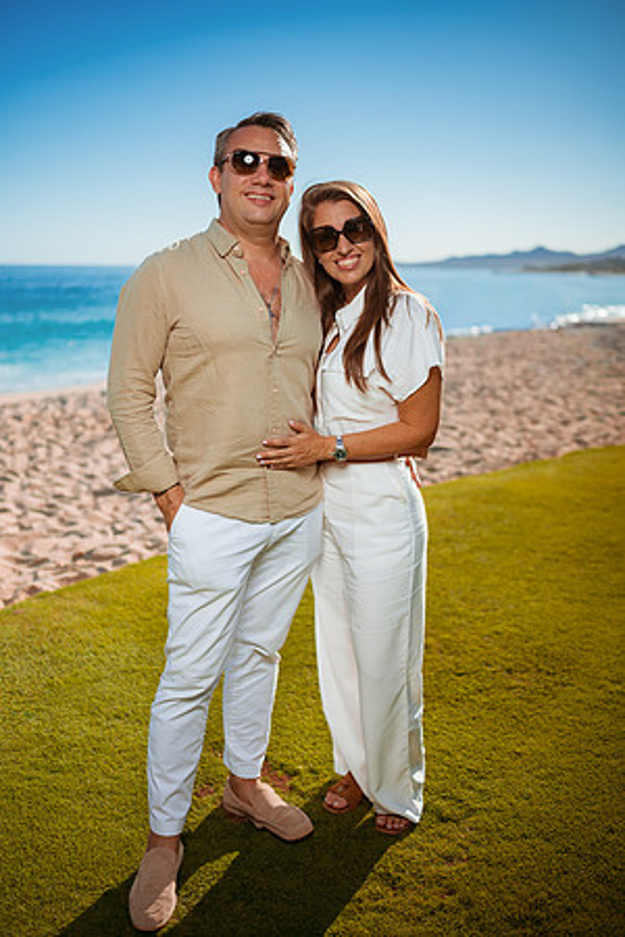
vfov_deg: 54.4
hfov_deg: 37.9
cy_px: 468
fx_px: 911
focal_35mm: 35
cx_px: 312
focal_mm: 35
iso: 100
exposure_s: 1/6400
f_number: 1.8
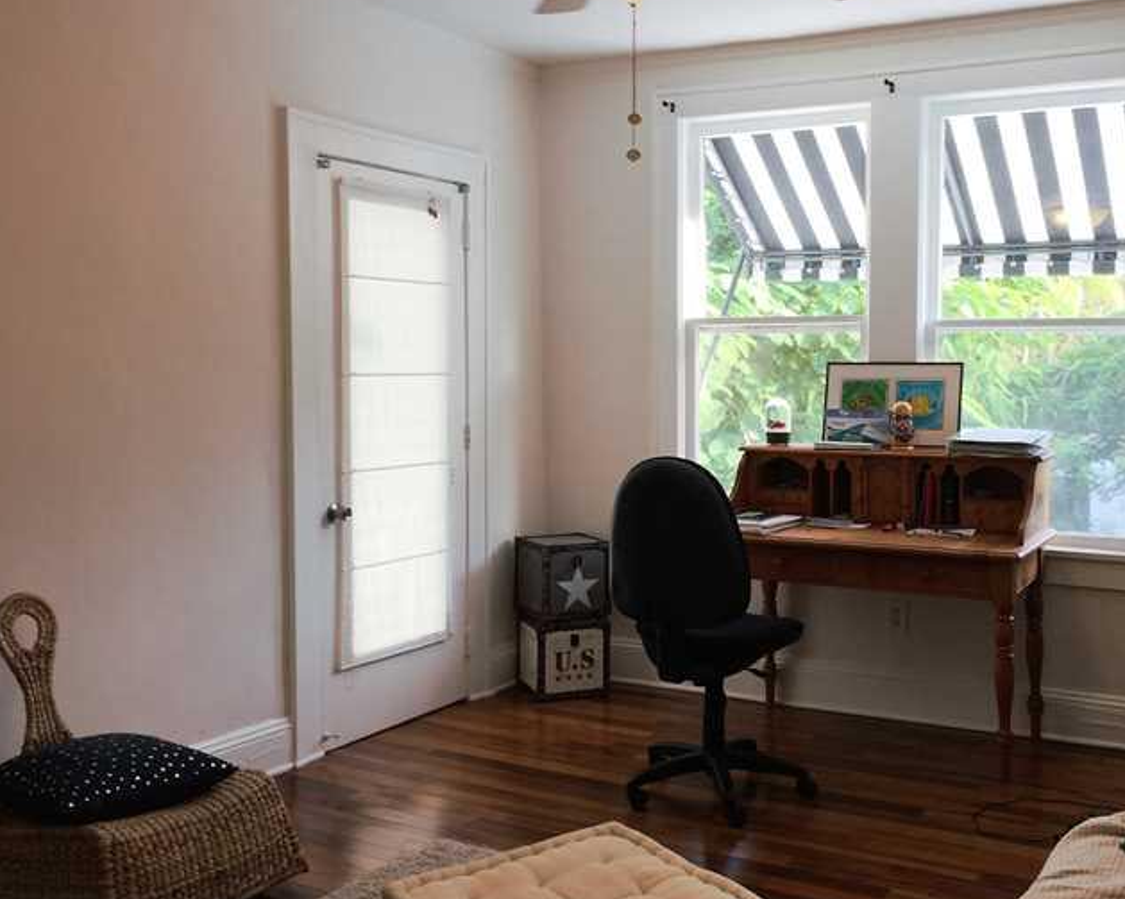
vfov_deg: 41.1
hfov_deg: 49.8
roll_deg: +2.5
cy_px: 422
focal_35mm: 36
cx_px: 699
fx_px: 1198
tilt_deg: -2.2
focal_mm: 4.15
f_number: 2.2
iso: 32
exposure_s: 1/60
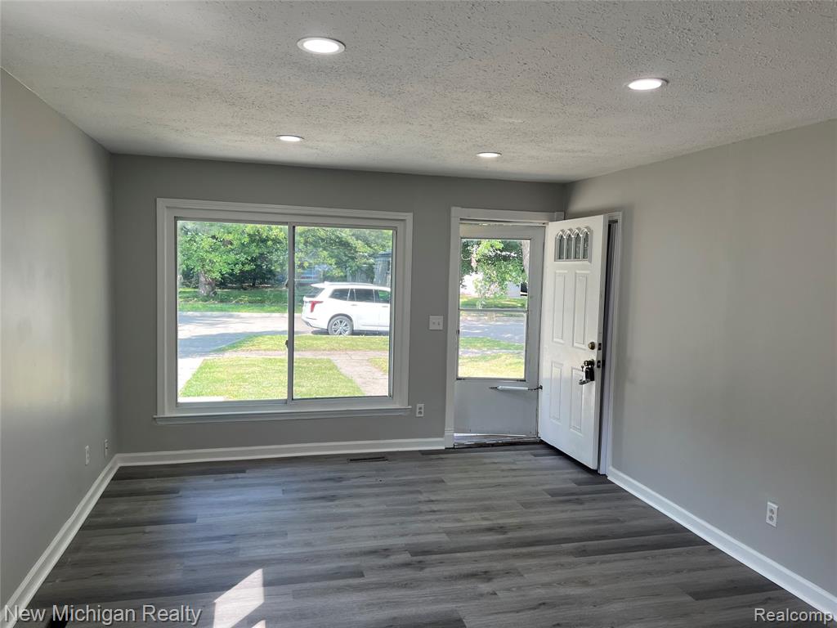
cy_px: 314
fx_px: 629
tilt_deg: -4.9
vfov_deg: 53.1
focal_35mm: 26
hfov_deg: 67.3
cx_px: 418
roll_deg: -1.5
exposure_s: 1/228
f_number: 1.5
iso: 40
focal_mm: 5.7
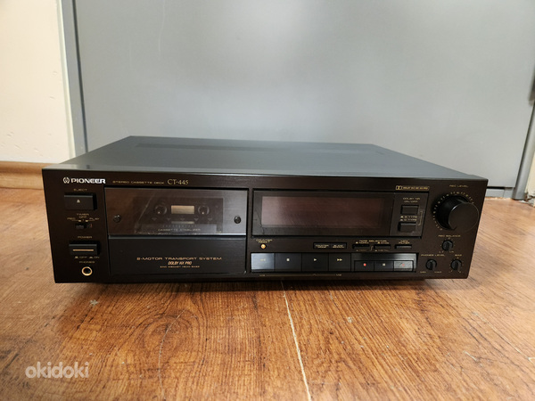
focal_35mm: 23
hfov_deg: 73.9
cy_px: 200
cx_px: 268
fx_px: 355
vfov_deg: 58.9
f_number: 1.8
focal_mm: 5.4
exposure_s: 1/50
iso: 800
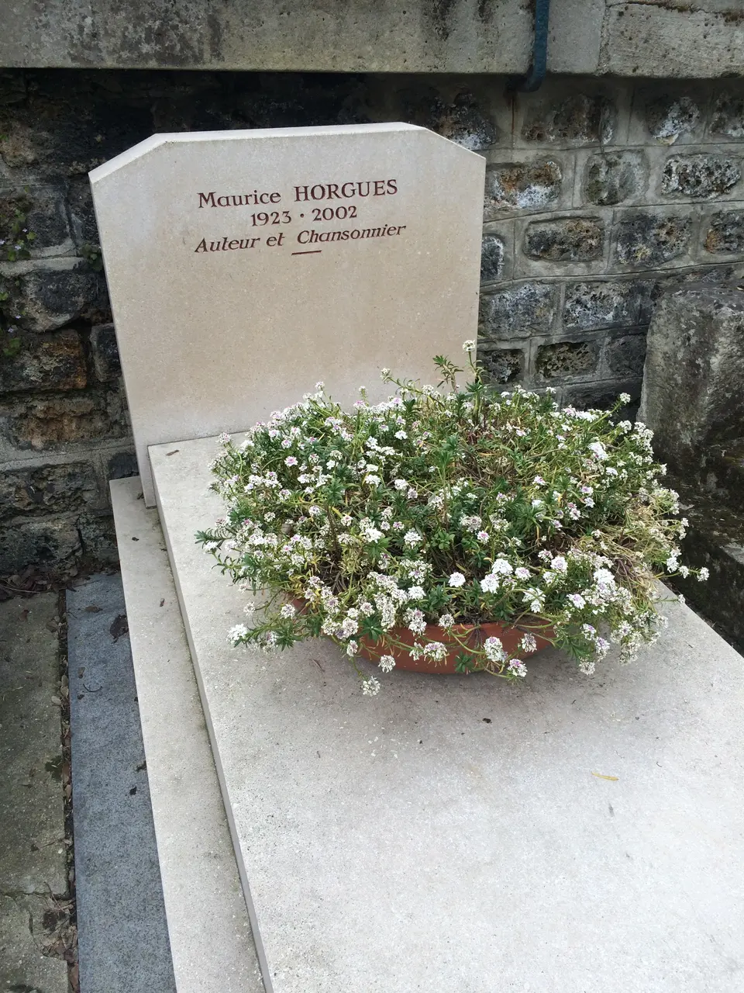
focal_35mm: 29
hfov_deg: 48.2
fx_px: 831
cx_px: 372
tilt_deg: -29.3
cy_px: 496
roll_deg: +2.0
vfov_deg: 61.7
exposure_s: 1/733
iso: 32
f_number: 2.2
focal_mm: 4.15
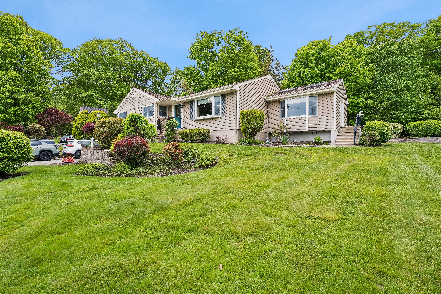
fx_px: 206
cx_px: 220
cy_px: 147
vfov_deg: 71.1
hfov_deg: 94.0
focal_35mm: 17
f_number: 5.6
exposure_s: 1/125
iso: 200
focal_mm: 16.8
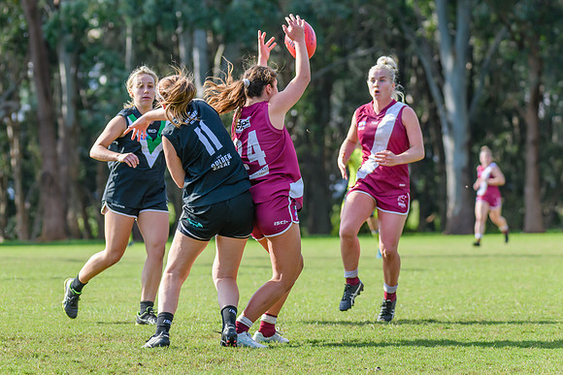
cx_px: 210
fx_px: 3878
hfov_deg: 8.3
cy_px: 110
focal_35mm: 248
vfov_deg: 5.5
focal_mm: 170
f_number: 5
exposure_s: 1/1250
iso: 800
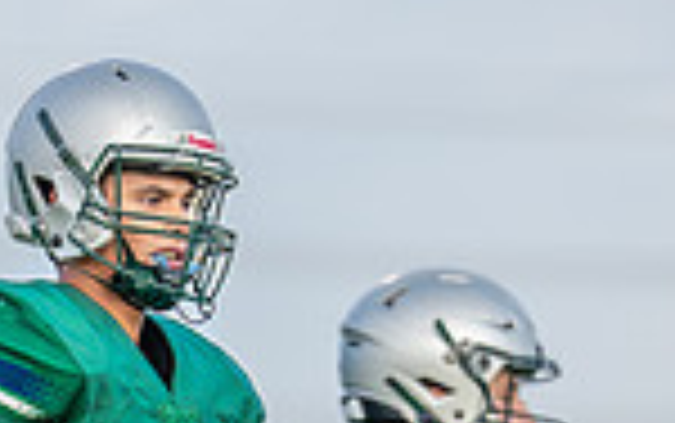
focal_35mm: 900
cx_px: 36
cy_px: 697
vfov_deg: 1.5
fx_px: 16569
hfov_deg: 2.3
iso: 500
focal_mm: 191
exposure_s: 1/1600
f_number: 2.8
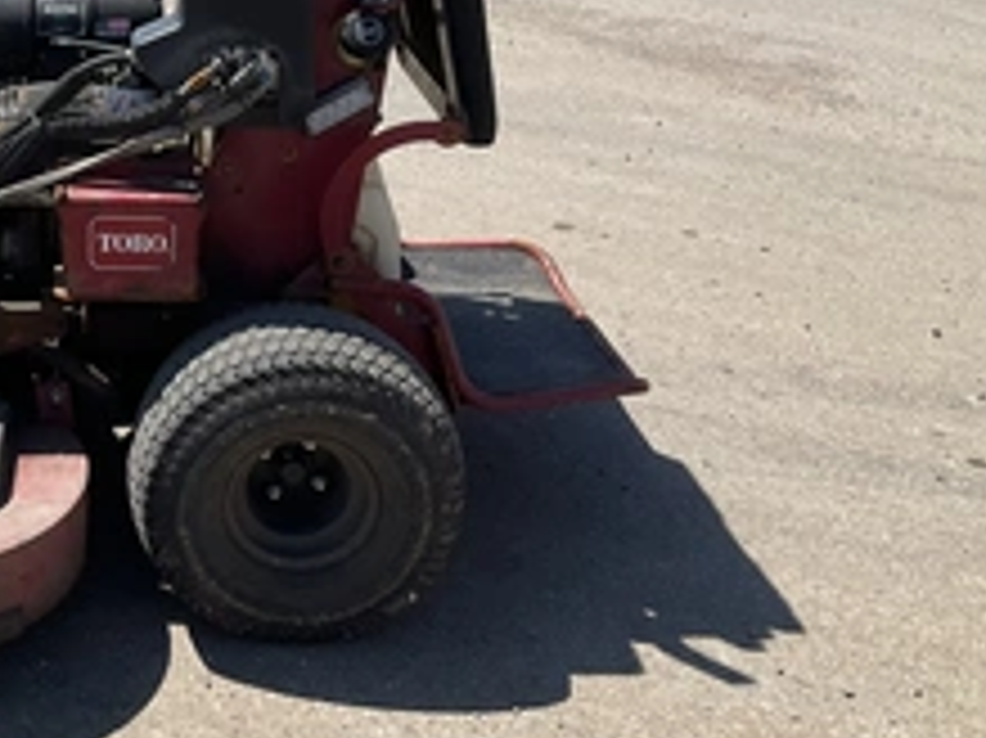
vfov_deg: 27.3
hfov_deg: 34.4
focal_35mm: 53
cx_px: 117
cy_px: 220
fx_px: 1509
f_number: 1.8
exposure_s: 1/1490
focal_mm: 3
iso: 25
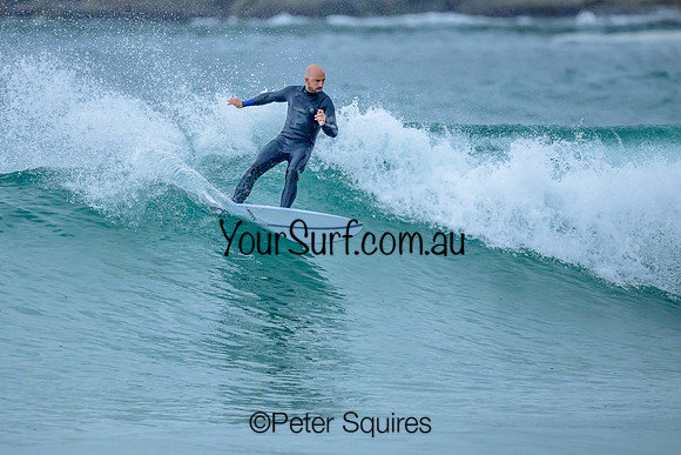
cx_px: 224
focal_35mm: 1094
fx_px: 20705
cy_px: 233
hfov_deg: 1.9
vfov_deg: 1.3
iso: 1800
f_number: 6.3
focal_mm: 800
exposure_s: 1/3200
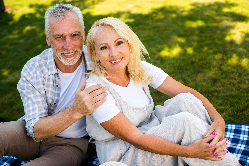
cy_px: 83
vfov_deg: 27.0
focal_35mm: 50
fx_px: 346
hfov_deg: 39.6
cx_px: 124
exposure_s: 1/320
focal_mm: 50
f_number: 3.5
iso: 400
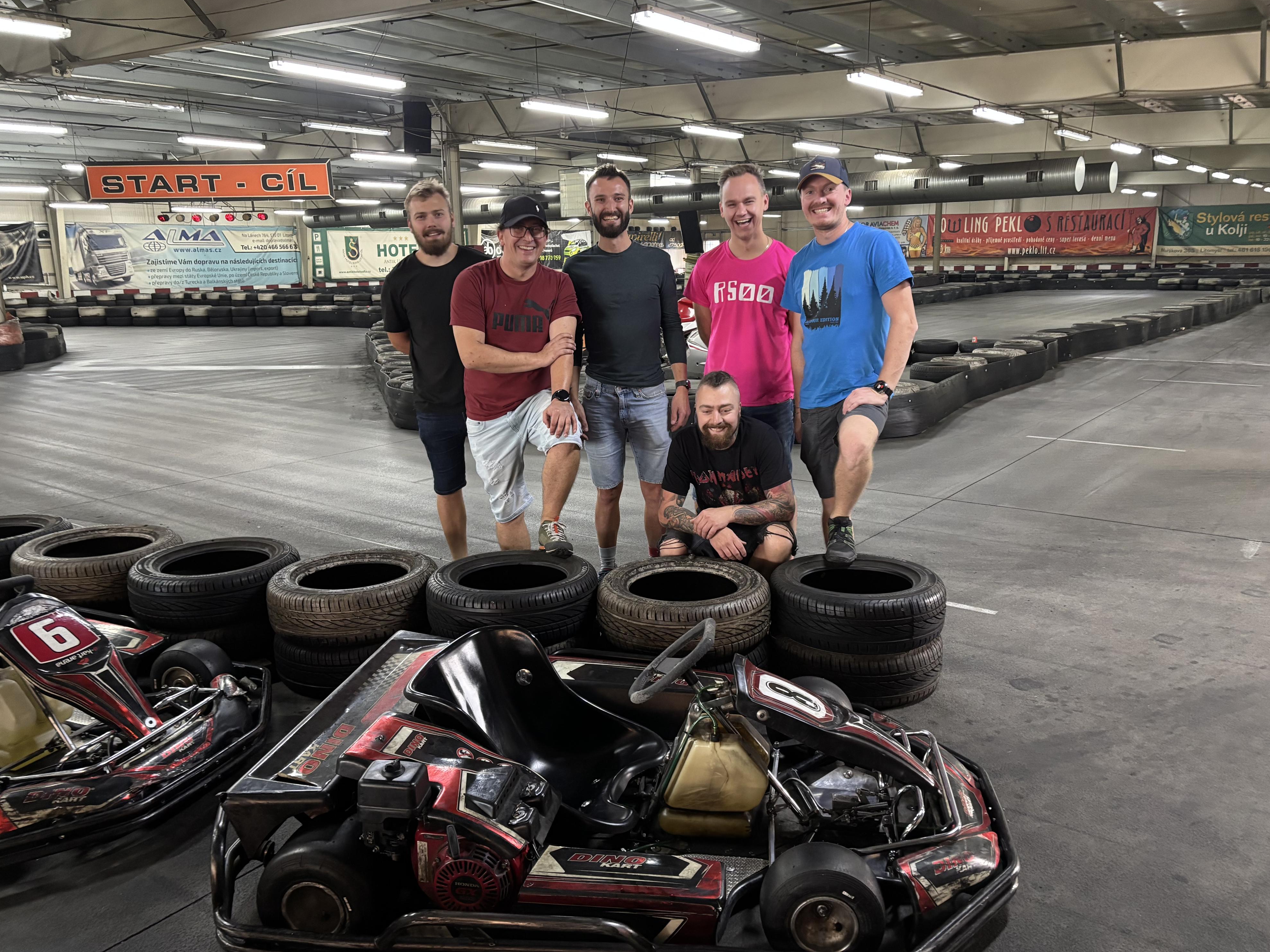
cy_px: 480
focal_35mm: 27
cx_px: 649
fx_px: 991
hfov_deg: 65.3
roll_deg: +0.2
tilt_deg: -13.5
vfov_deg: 51.4
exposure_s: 1/33
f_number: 1.6
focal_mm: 5.96
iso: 400
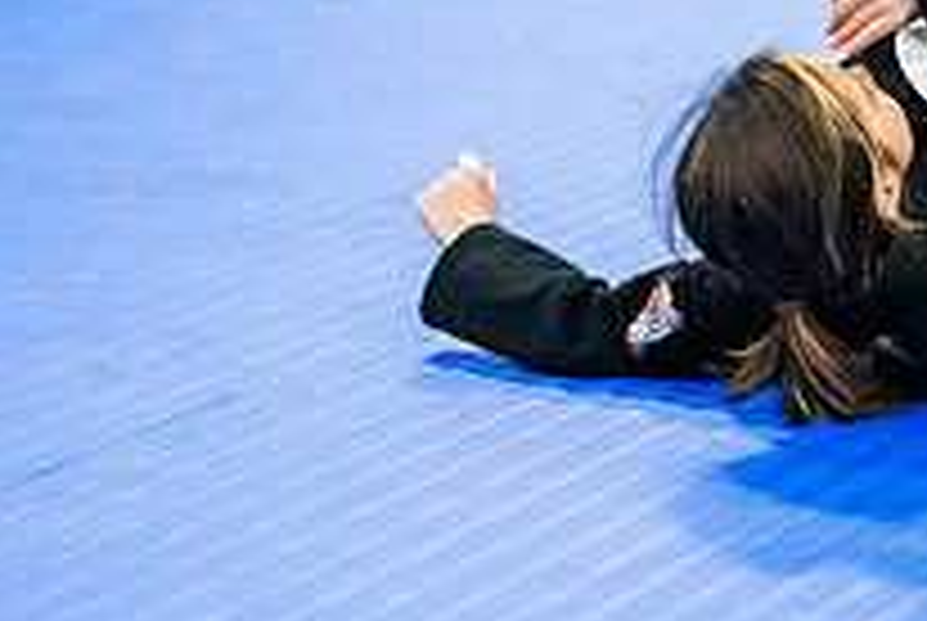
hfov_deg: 10.3
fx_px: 5080
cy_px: 169
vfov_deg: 7.0
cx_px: 1008
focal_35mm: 197
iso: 6400
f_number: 4
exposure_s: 1/400
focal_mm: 70
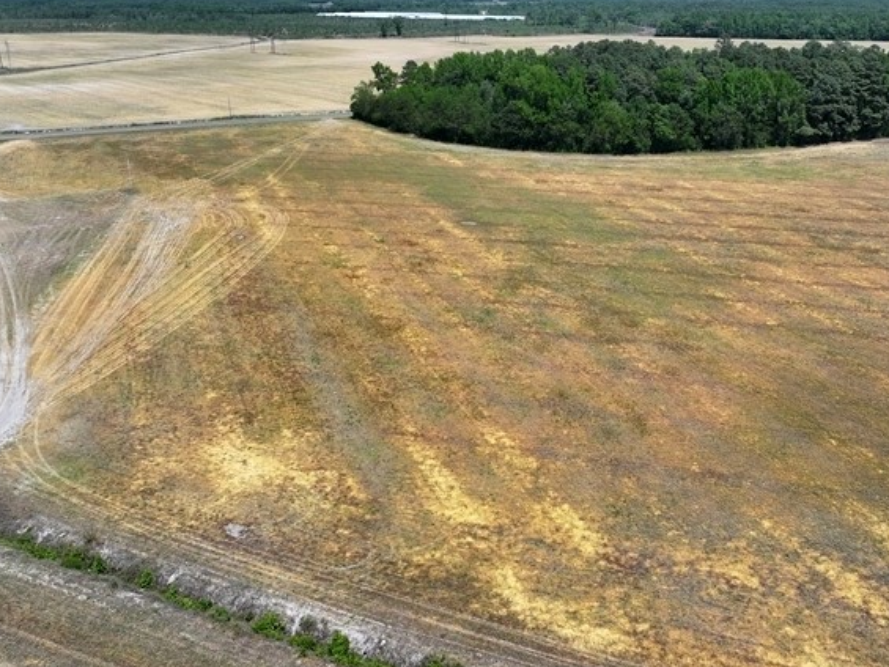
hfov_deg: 53.1
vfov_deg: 41.6
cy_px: 261
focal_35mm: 34
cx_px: 579
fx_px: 873
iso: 100
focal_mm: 12.29
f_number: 4
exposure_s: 1/1000
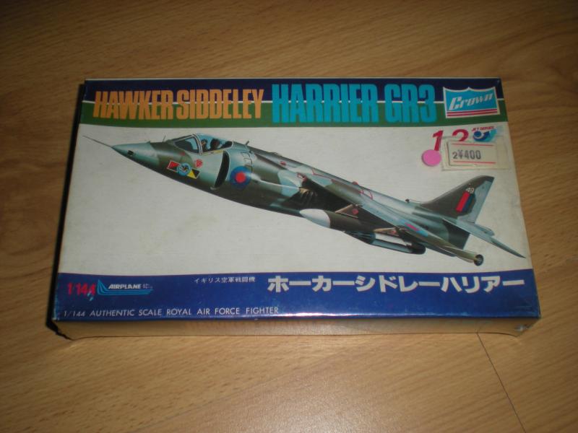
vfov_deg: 37.7
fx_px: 635
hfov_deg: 49.0
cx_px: 289
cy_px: 216
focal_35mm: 38
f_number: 3.1
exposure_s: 1/60
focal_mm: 6.3
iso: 64
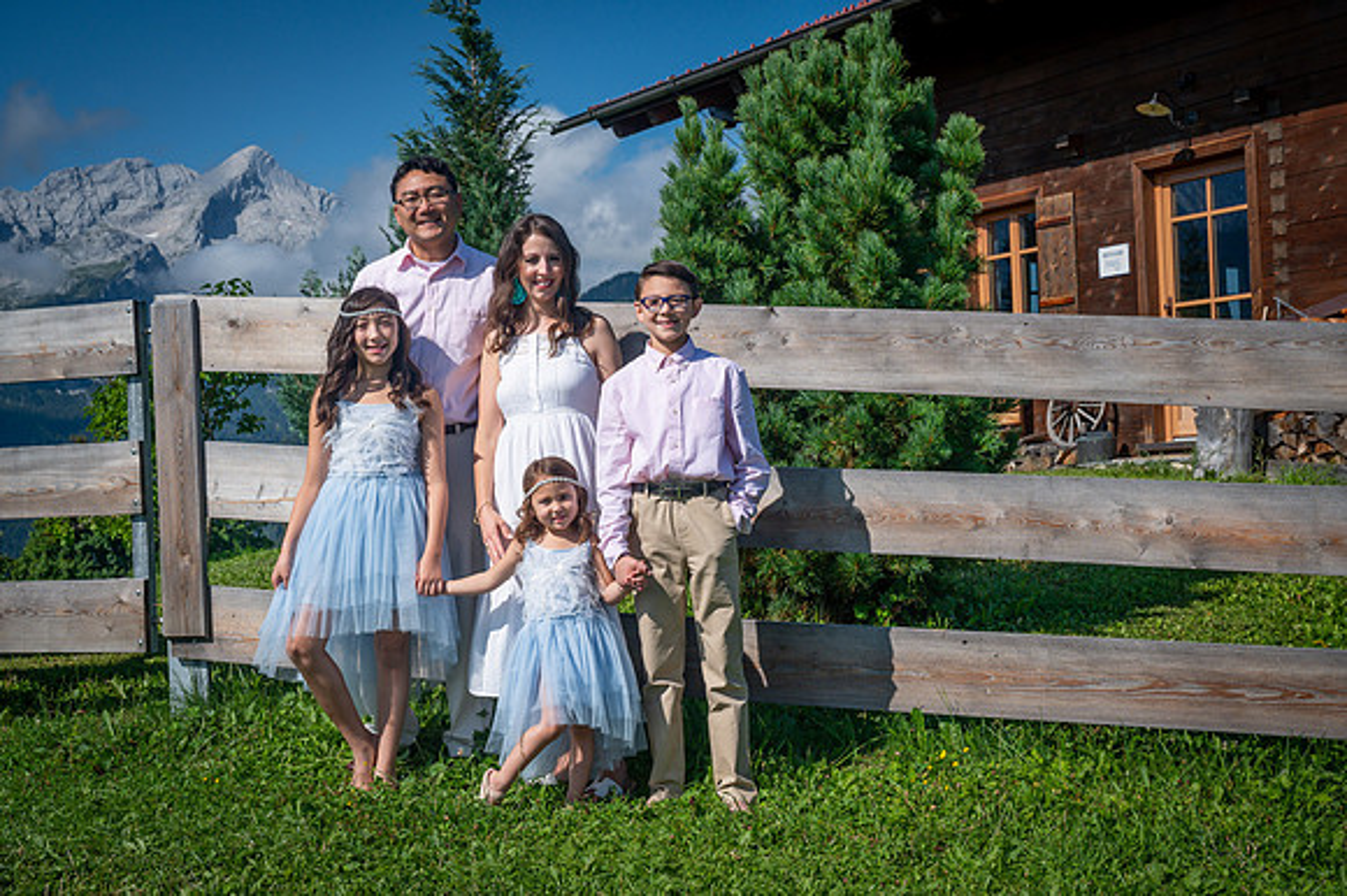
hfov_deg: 39.6
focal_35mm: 50
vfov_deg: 27.0
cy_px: 448
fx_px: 1870
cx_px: 674
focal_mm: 50
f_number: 10
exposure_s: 1/400
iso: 160
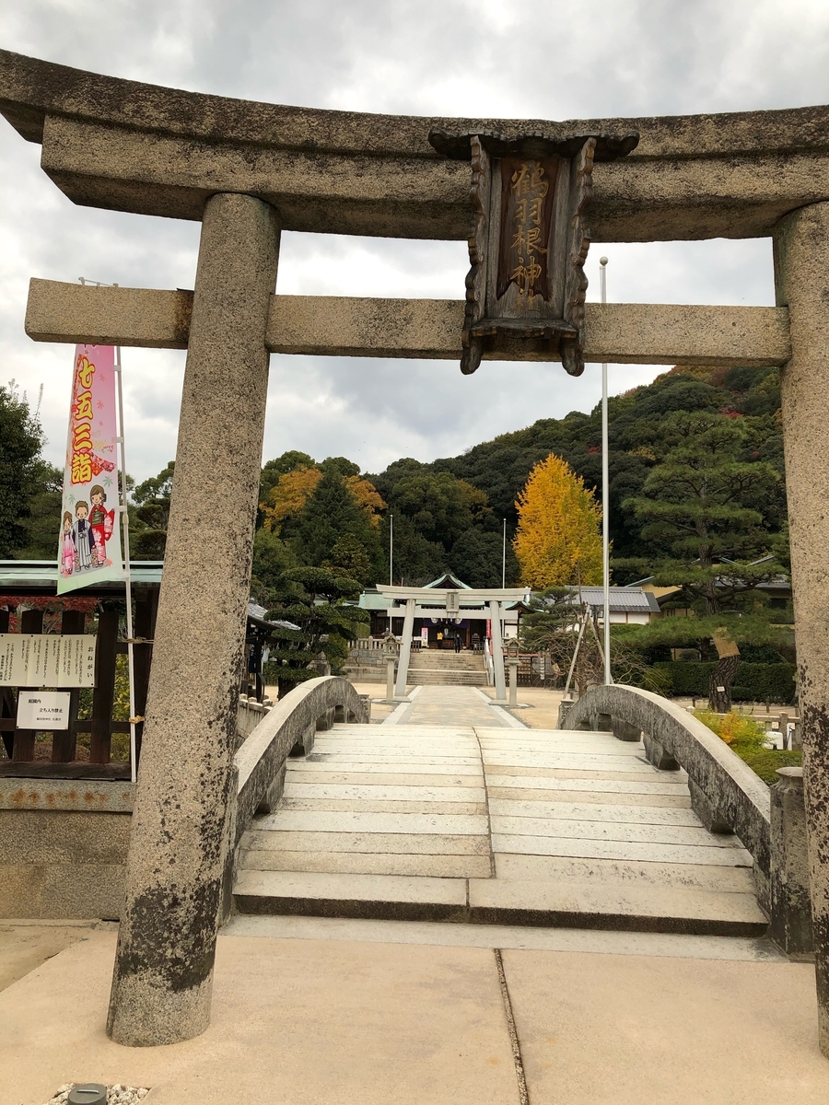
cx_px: 414
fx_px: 894
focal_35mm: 28
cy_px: 552
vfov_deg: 63.4
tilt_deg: +7.7
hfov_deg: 49.7
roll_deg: -0.7
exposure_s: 1/120
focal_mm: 3.99
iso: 25
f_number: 1.8
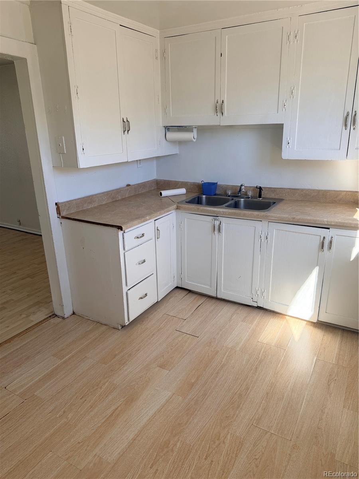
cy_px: 240
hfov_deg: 56.8
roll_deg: +1.5
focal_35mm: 24
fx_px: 332
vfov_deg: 71.6
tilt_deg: -19.7
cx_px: 180
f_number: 1.78
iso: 100
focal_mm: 6.76
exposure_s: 1/351
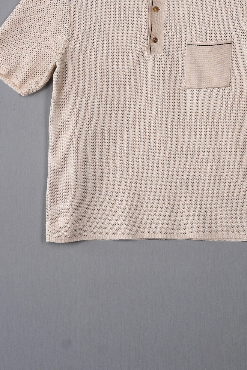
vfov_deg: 26.9
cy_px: 138
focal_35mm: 75
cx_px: 153
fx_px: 772
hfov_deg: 18.2
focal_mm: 30
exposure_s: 1/80
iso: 320
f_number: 9
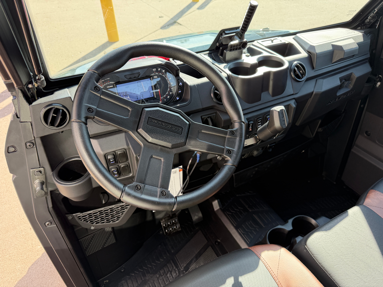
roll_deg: +0.8
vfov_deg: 56.8
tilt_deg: -39.7
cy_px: 144
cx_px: 192
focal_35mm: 24
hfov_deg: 71.6
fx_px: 266
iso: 80
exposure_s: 1/247
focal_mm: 6.76
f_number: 1.78
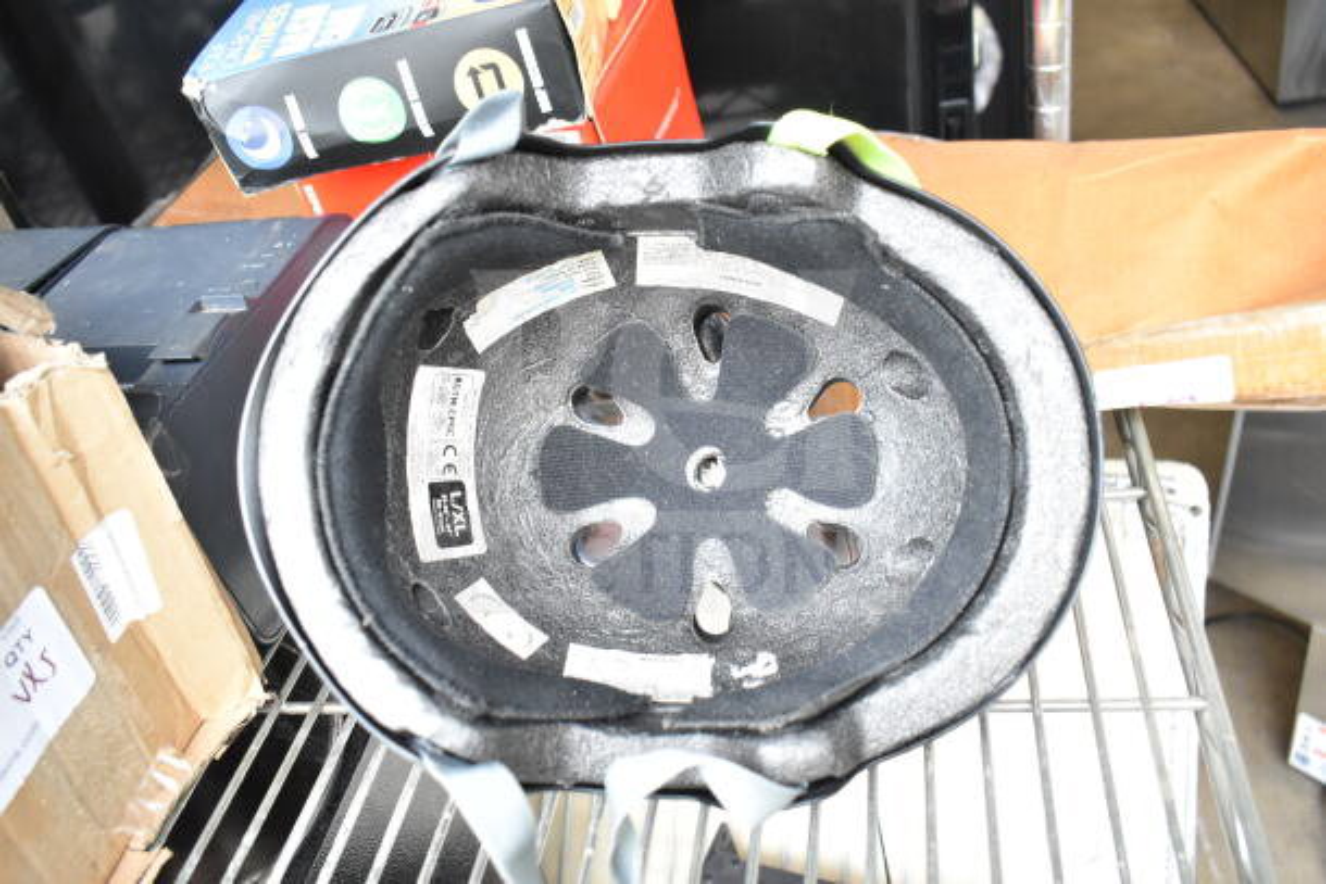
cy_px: 442
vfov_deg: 43.6
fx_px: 1105
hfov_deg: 61.9
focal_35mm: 30
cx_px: 663
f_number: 4.5
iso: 1600
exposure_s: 1/80
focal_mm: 20
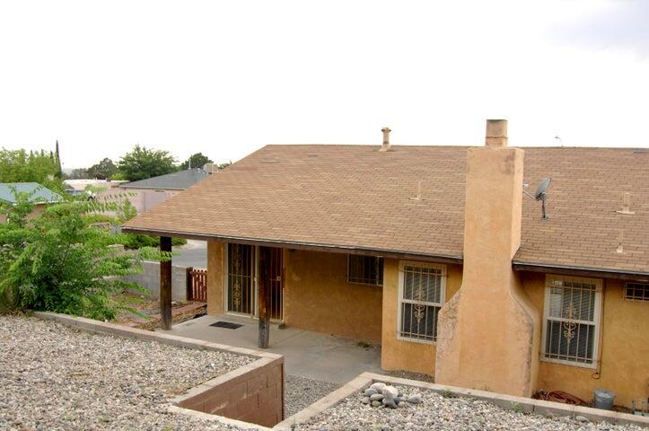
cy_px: 216
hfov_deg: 53.2
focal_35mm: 36
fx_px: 648
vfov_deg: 36.8
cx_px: 324
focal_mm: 24
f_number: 4.5
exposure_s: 1/80
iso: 100
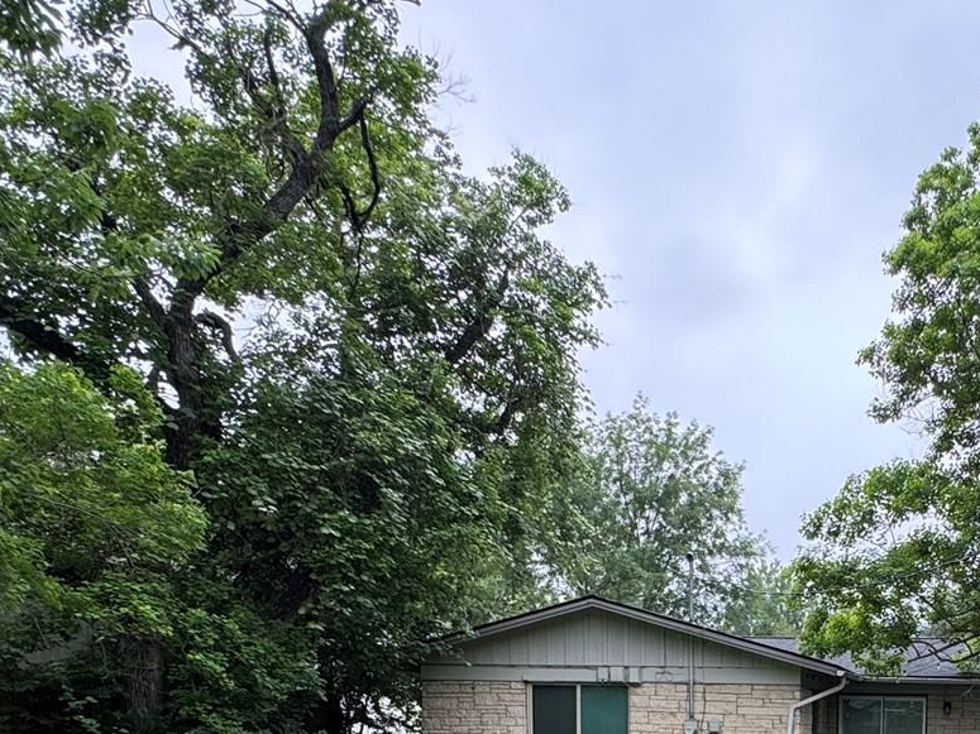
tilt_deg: -7.3
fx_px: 1047
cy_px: 862
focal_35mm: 37
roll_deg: -0.4
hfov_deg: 46.2
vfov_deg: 32.5
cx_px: 847
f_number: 2.2
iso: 40
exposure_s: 1/178
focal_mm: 2.22
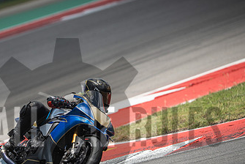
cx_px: 67
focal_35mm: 519
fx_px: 3535
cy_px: 128
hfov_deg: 4.0
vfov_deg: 2.7
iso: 125
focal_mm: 200
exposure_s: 1/2000
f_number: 2.2
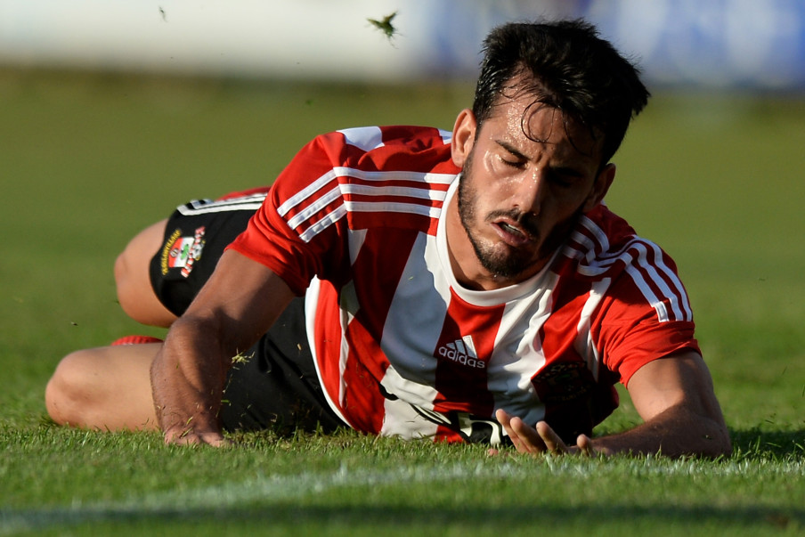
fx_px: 8945
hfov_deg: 5.2
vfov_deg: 3.4
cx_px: 402
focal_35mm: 400
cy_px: 268
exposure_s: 1/6400
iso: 400
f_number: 4
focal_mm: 400
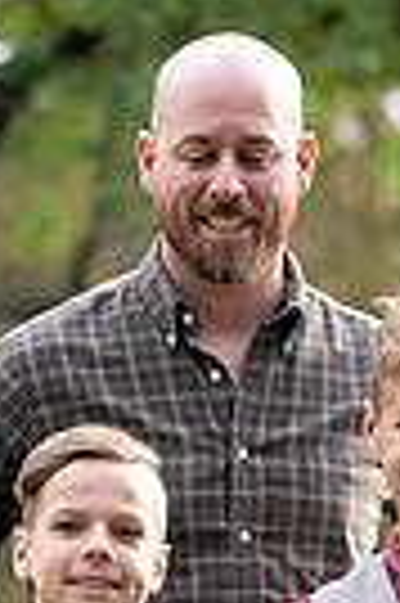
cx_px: 427
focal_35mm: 285
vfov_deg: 7.1
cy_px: 864
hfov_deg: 4.8
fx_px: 4762
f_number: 2.8
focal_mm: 85
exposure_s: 1/800
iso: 320
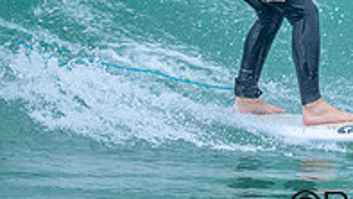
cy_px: -65
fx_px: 27230
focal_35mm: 2908
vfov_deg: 0.4
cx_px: 397
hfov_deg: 0.7
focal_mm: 800
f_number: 6.3
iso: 800
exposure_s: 1/2000
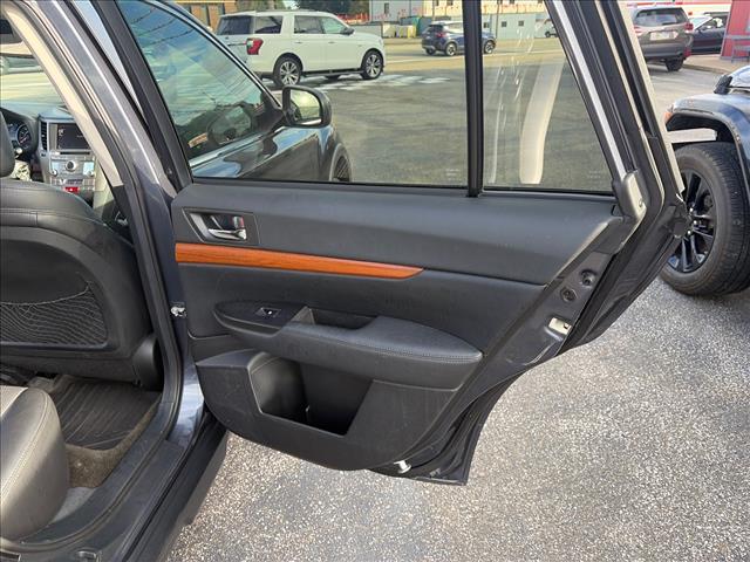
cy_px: 281
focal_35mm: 26
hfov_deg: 67.3
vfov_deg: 53.1
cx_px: 375
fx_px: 563
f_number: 1.6
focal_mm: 5.96
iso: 50
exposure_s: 1/142
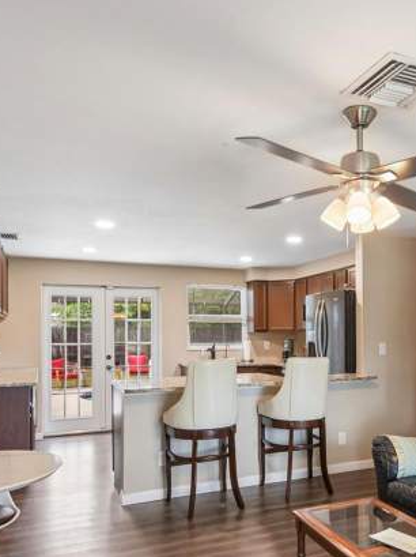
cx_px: 306
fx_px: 514
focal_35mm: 32
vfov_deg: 56.4
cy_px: 338
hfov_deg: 42.9
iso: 400
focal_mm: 17
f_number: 8
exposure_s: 1/13
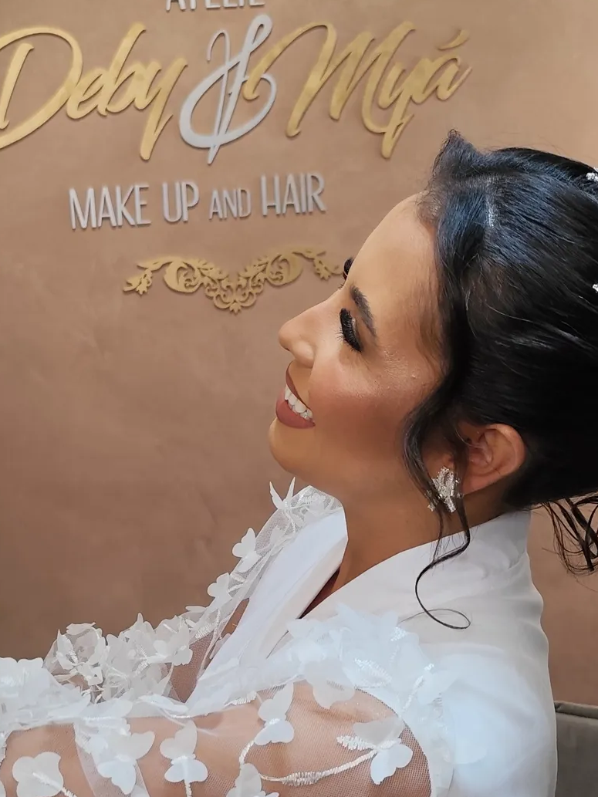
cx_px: 177
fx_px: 1313
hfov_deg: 25.5
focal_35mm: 57
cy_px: 607
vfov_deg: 33.1
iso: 125
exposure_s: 1/120
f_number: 1.65
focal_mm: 6.19
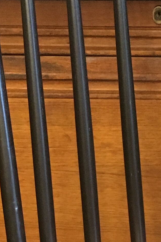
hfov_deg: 10.4
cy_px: 313
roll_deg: +0.4
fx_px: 866
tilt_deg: -25.8
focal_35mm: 129
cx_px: 193
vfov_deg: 15.2
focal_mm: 4.15
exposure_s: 1/17
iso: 250
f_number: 2.2
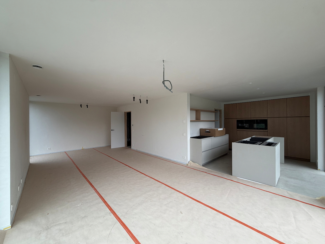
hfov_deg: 102.1
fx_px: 131
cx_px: 162
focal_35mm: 14
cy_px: 122
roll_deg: +0.9
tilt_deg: -0.1
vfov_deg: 85.7
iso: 50
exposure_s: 1/121
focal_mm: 2.22
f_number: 2.2
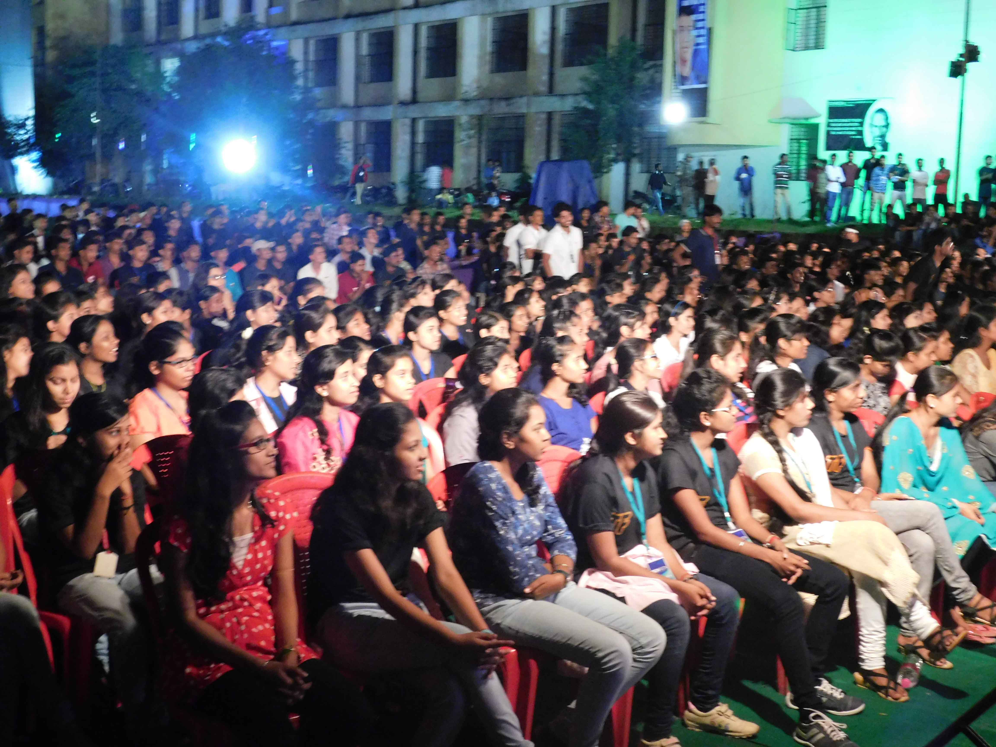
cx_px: 498
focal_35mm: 51
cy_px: 374
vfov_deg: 28.6
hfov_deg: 37.5
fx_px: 1467
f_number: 3.8
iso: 800
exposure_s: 1/8
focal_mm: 9
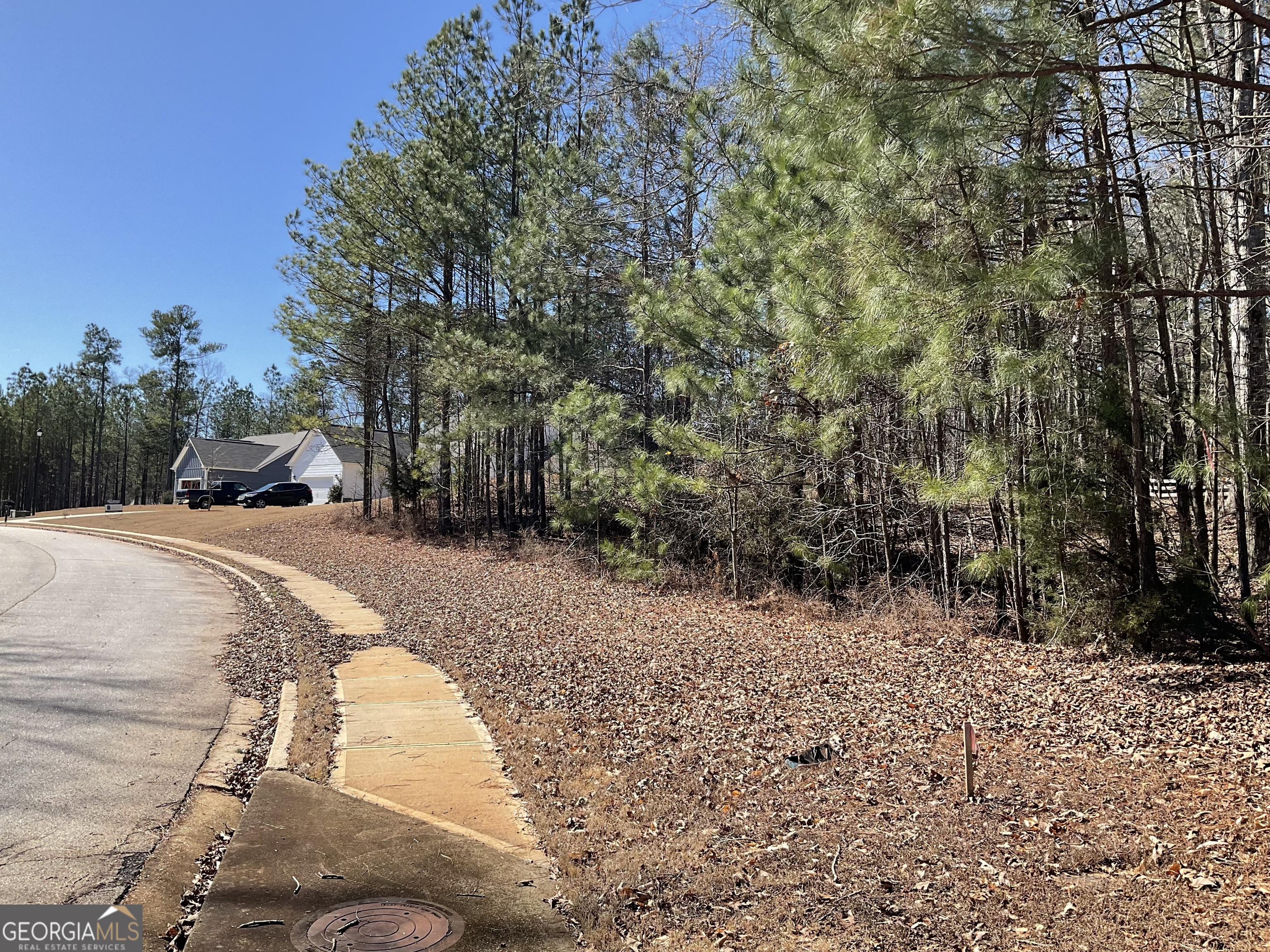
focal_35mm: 29
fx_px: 1064
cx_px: 635
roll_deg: -2.2
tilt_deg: +3.8
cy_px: 476
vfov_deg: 48.2
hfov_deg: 61.7
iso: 16
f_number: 1.8
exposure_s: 1/1076
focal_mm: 3
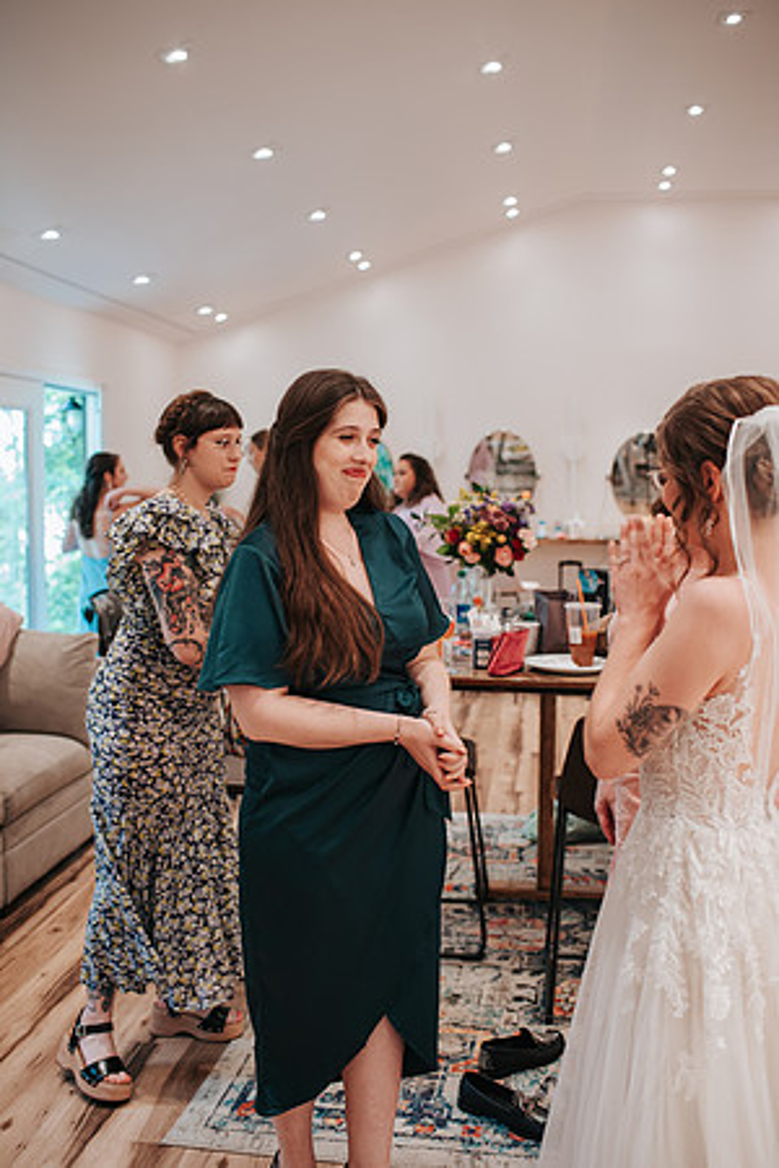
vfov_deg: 54.4
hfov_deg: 37.9
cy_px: 584
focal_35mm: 35
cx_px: 390
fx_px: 1136
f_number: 2.8
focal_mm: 35
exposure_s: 1/125
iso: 900
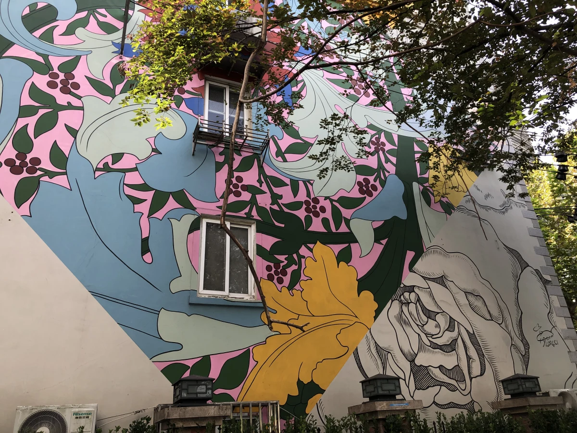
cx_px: 288
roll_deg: +4.2
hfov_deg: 63.4
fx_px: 467
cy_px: 216
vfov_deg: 49.7
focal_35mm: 28
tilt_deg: +27.9
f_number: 1.8
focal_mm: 4
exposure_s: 1/203
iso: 20
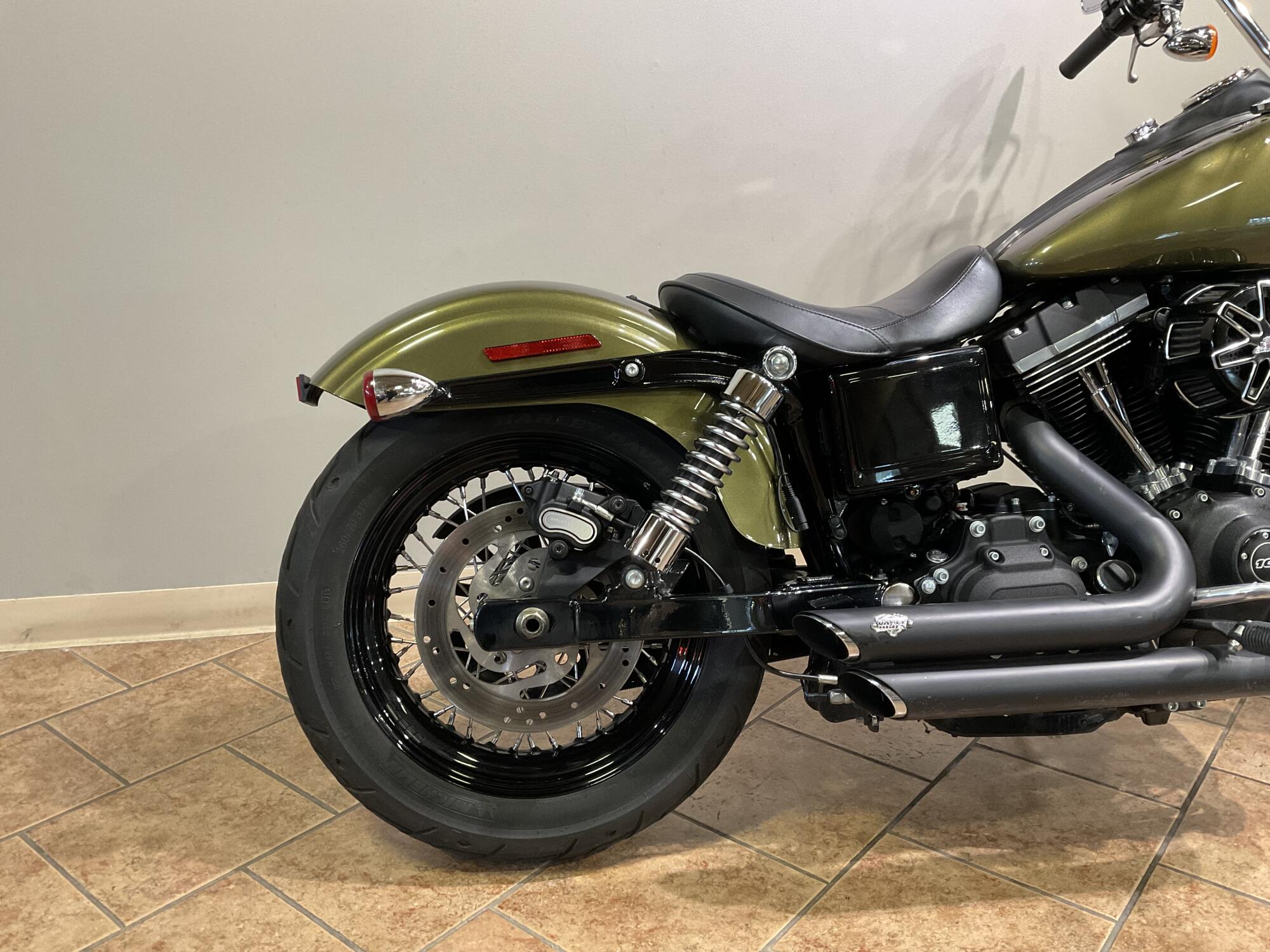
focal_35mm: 29
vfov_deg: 48.2
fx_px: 1064
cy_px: 476
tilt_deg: -16.8
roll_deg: -0.2
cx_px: 635
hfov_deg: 61.7
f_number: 1.8
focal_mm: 3
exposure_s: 1/60
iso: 100
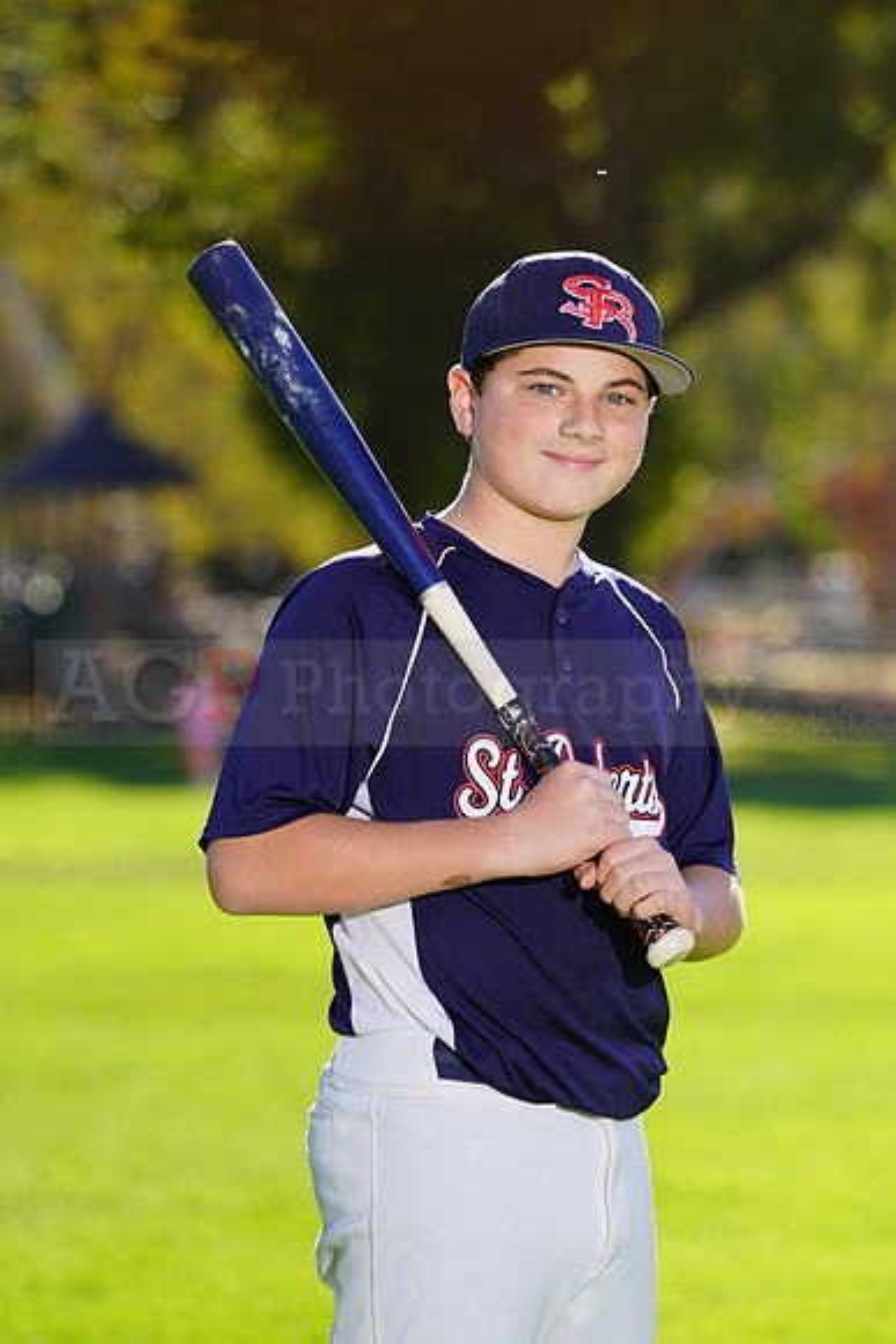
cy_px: 672
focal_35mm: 274
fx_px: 10222
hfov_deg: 5.0
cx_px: 448
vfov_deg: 7.5
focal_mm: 274
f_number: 7.1
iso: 100
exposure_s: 1/250
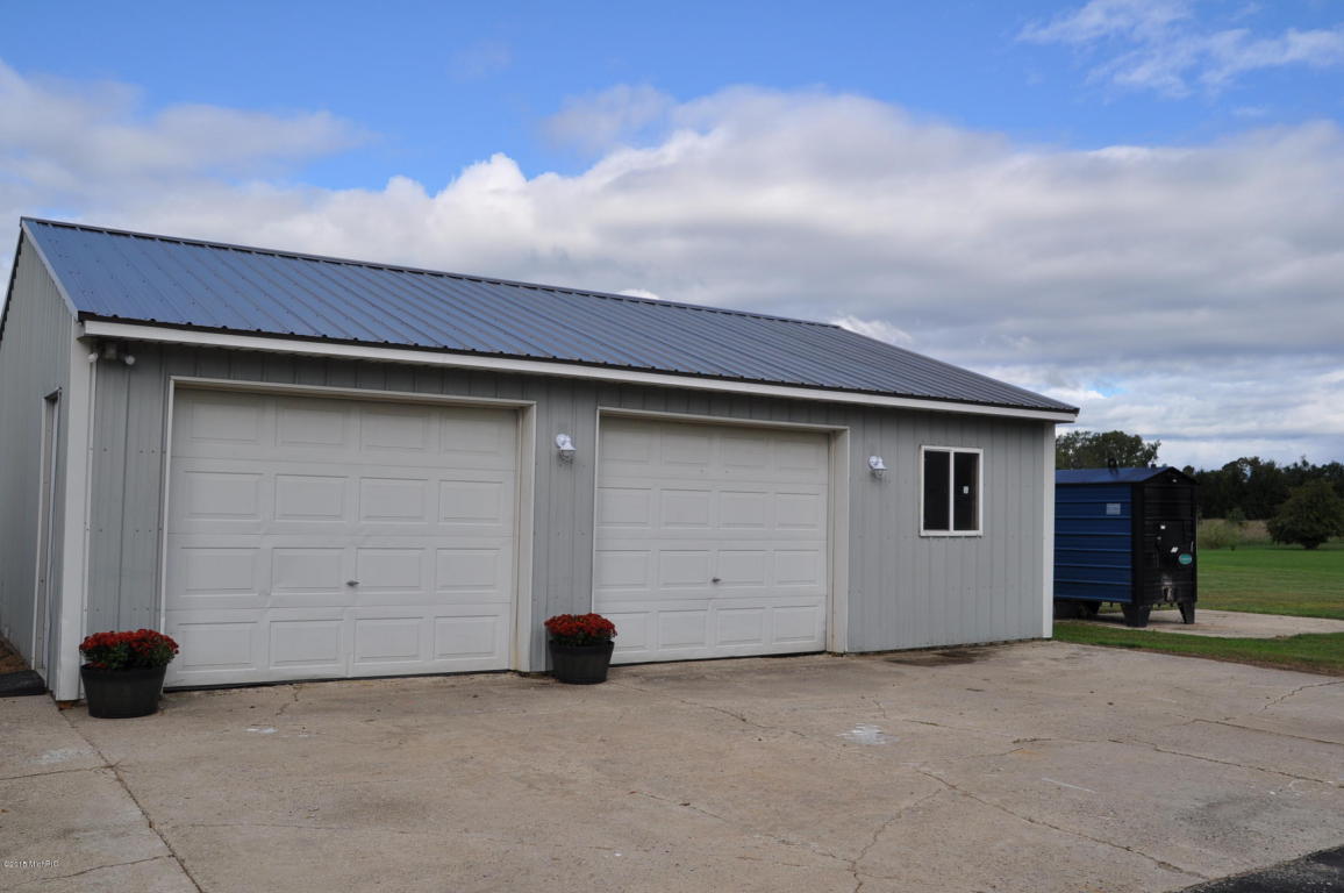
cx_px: 672
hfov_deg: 59.5
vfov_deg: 41.6
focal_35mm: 32
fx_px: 1175
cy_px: 446
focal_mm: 21
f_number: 10
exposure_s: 1/400
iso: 200
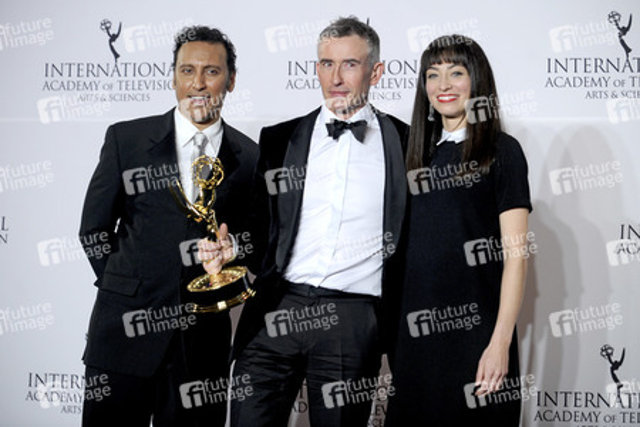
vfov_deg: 13.0
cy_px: 214
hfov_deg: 19.5
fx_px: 1867
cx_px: 320
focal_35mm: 105
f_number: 3.5
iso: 1000
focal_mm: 105
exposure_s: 1/500
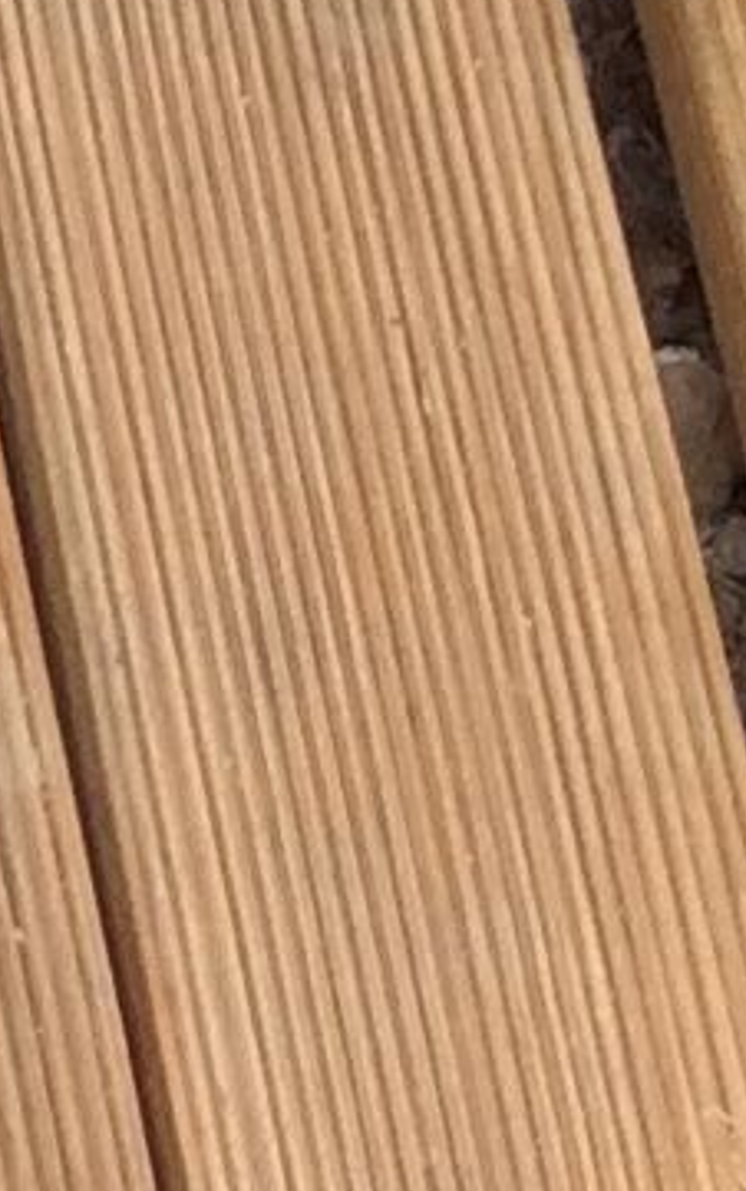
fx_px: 7895
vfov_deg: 8.3
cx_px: -2532
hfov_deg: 4.8
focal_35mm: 243
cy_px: -1026
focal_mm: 3.3
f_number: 2.4
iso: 32
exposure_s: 1/258
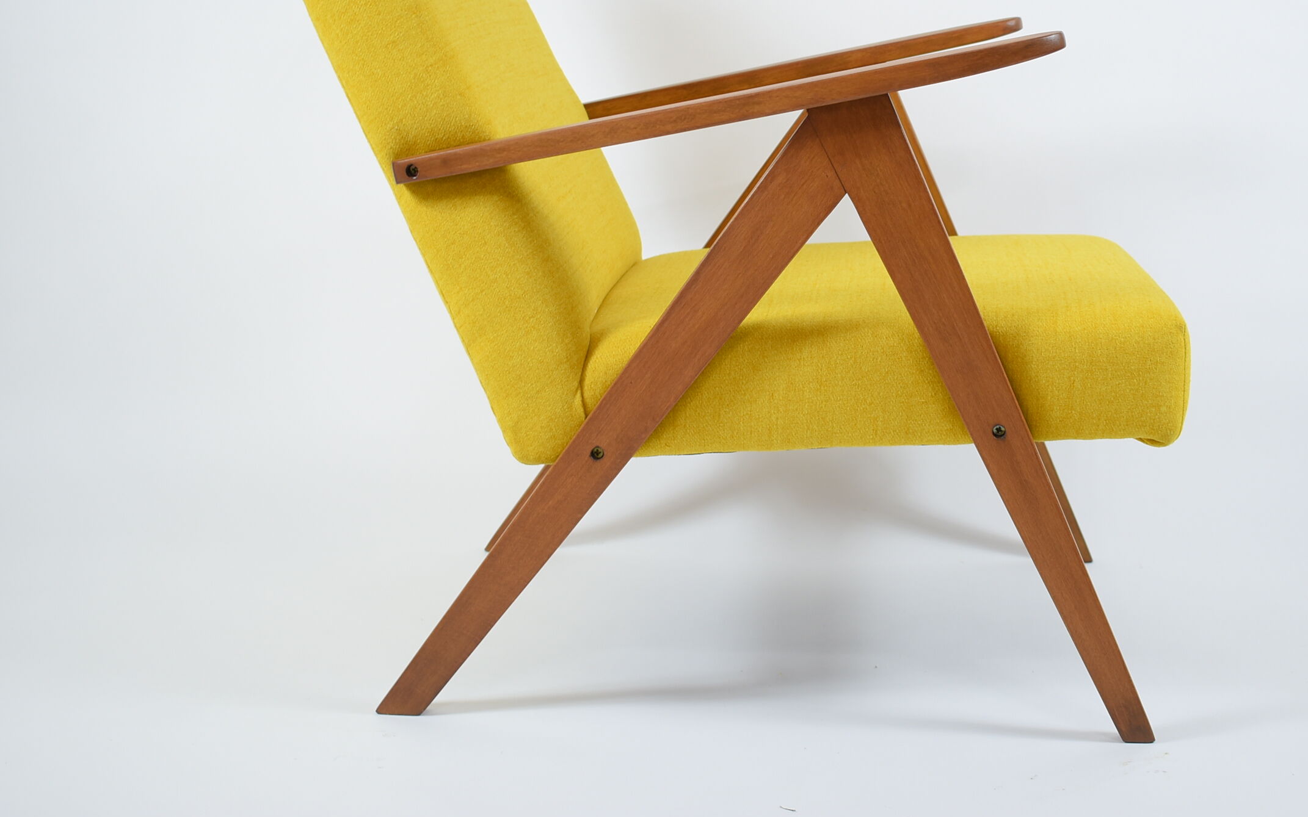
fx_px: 2057
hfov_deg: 35.2
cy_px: 225
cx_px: 747
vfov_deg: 22.3
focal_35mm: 58
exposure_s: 1/15
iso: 100
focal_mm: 27
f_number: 4
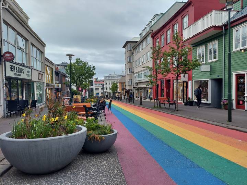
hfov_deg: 71.6
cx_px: 124
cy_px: 92
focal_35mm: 24
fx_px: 171
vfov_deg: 56.8
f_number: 1.8
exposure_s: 1/288
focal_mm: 5.23
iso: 50
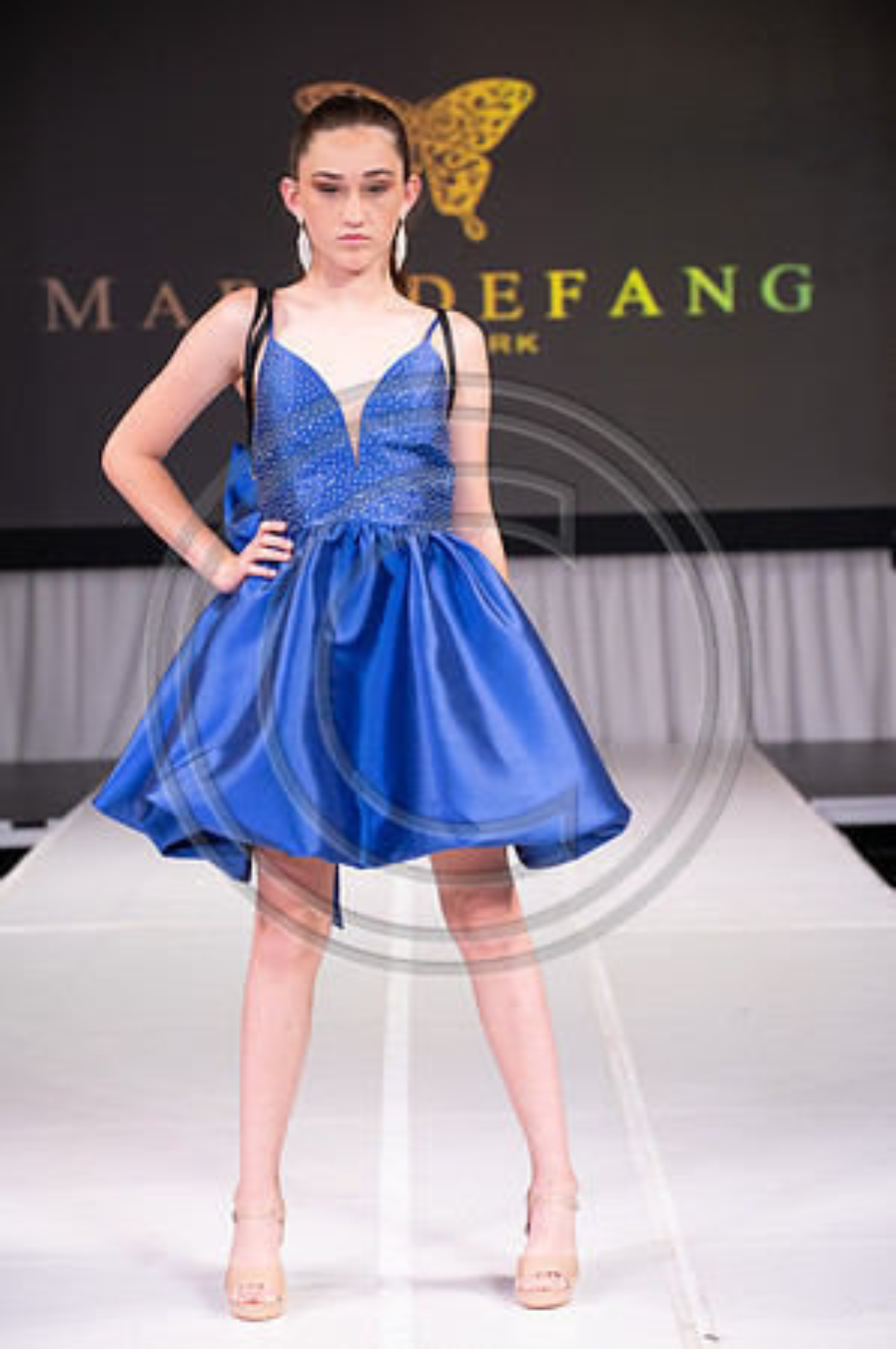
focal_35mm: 105
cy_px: 674
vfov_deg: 19.5
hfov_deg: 13.0
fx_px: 3929
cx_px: 448
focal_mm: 105
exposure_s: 1/400
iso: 2000
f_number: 5.6
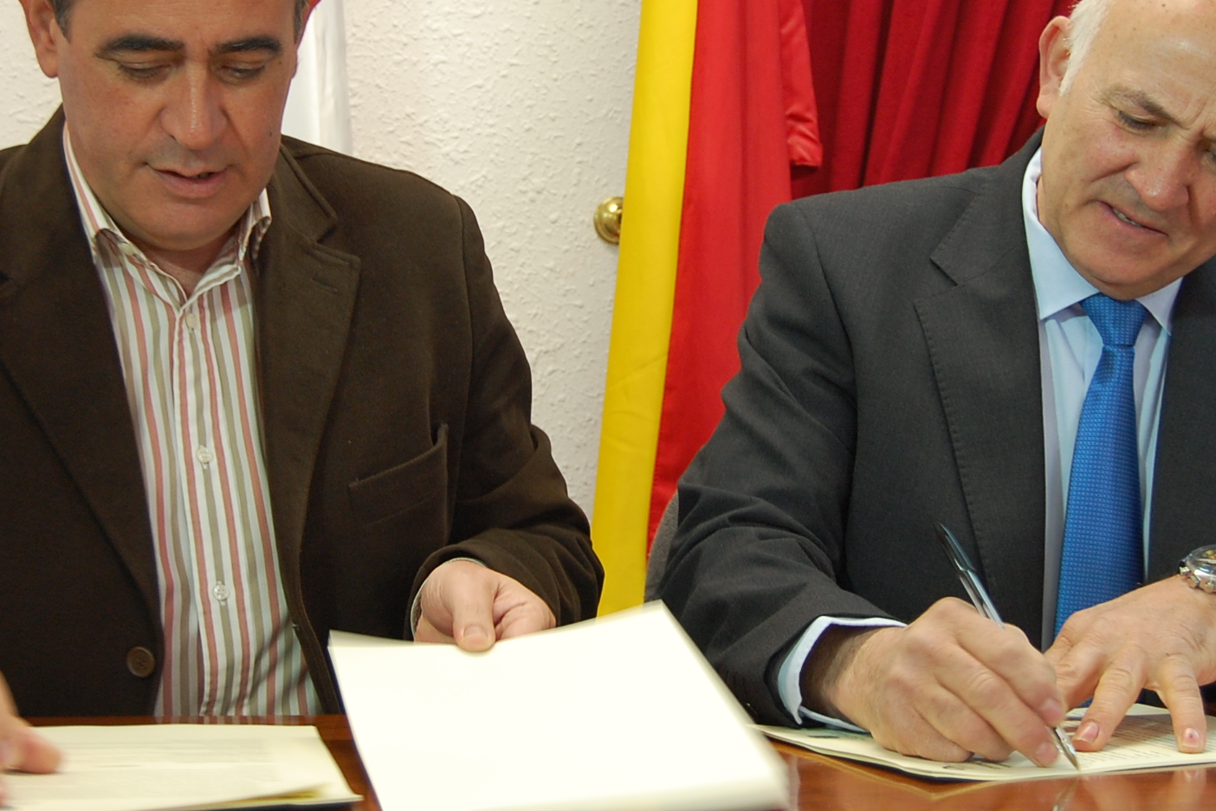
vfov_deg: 17.7
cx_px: 624
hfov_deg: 26.3
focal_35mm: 77
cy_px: 279
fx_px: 2601
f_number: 4.5
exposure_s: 1/30
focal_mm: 32
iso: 500
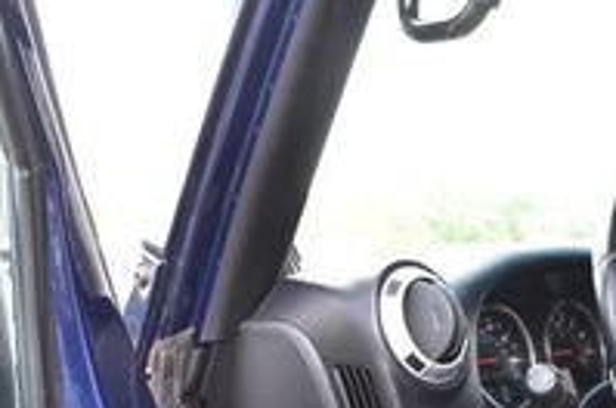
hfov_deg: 22.6
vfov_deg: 14.5
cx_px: 594
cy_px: 627
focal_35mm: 87
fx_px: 1486
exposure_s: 1/30
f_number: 7.1
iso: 400
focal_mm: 18
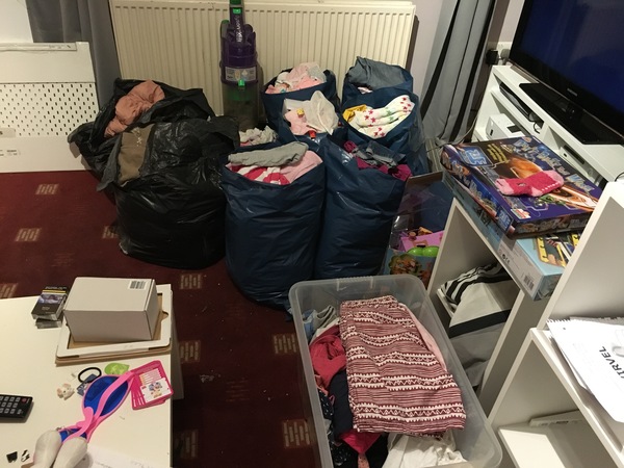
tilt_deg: -39.2
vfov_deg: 48.2
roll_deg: -5.1
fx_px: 523
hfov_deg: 61.7
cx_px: 312
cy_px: 234
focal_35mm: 29
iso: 320
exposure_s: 1/17
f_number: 2.2
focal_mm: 4.15
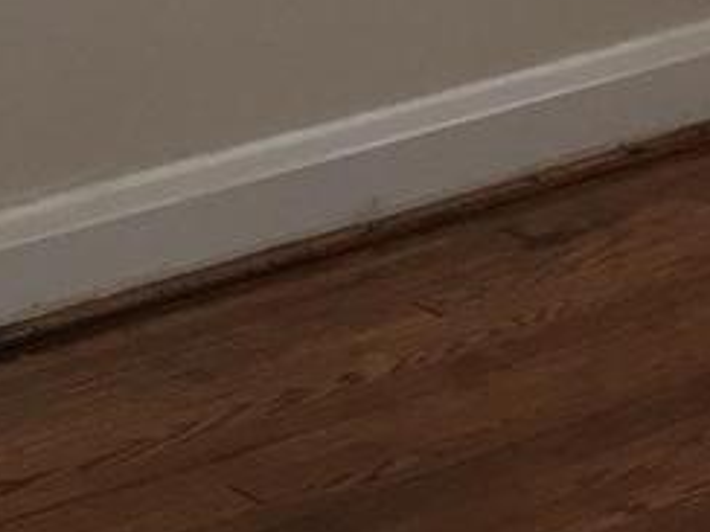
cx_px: 1420
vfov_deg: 8.1
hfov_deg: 10.6
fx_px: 3507
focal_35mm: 171
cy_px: -709
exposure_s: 1/30
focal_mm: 4.15
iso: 50
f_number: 2.2
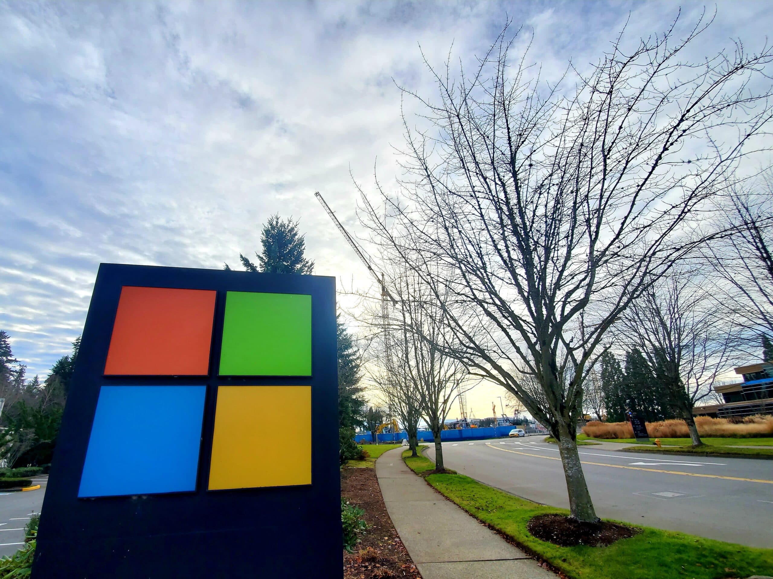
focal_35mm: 13
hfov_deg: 106.2
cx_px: 386
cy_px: 290
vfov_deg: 89.9
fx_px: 290
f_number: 2.2
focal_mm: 1.8
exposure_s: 1/726
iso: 50
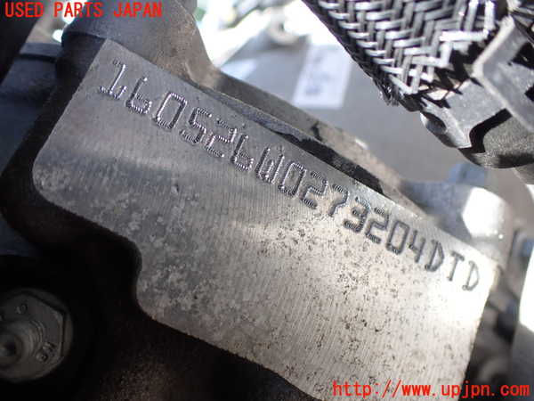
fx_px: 463
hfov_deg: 60.0
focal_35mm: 30
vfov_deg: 46.8
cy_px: 200
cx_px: 267
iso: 100
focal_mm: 5.4
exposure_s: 1/200
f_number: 2.3
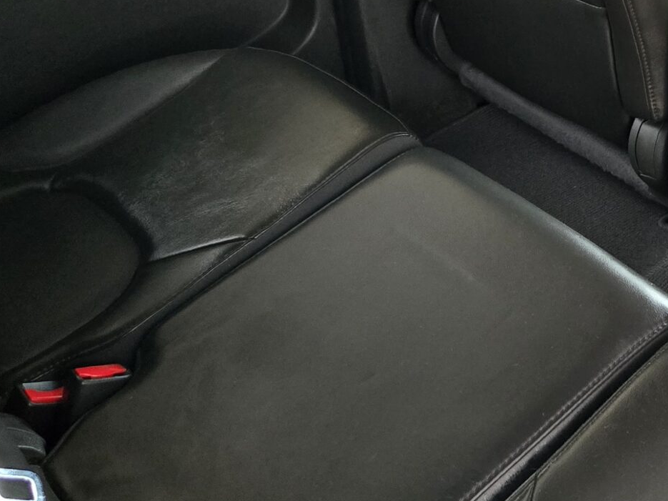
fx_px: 1216
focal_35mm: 63
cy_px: 83
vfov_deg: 22.9
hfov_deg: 28.4
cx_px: 699
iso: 1000
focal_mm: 5.4
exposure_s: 1/120
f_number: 1.8
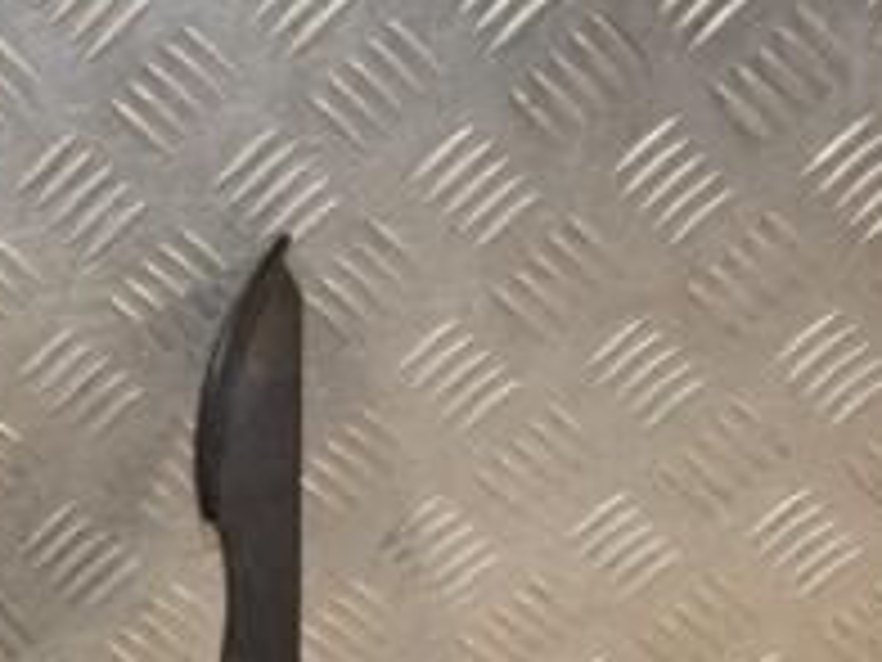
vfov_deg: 13.5
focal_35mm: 106
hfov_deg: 17.9
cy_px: 856
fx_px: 2701
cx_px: -86
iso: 800
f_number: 6.3
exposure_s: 1/200
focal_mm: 24
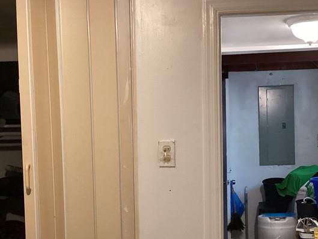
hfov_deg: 32.1
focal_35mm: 60
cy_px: 181
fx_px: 551
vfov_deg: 24.1
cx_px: 183
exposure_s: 1/60
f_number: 2.4
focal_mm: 3.3
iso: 320
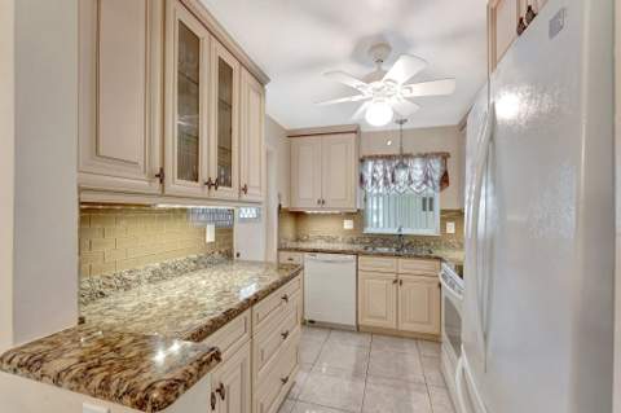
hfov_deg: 99.7
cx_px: 310
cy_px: 206
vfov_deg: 76.5
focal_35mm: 15
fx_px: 262
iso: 400
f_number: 9
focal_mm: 15.2
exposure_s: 1/1.67
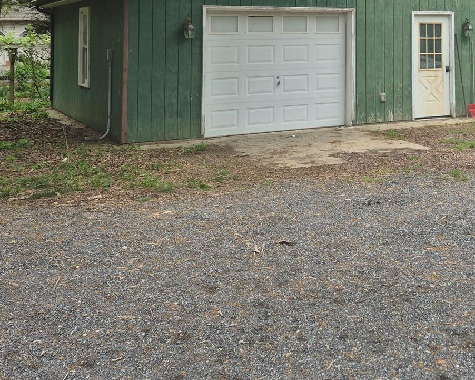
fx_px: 717
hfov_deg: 35.2
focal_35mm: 51
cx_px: 399
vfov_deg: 28.2
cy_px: 20
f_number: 1.8
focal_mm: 5.4
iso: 25
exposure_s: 1/552
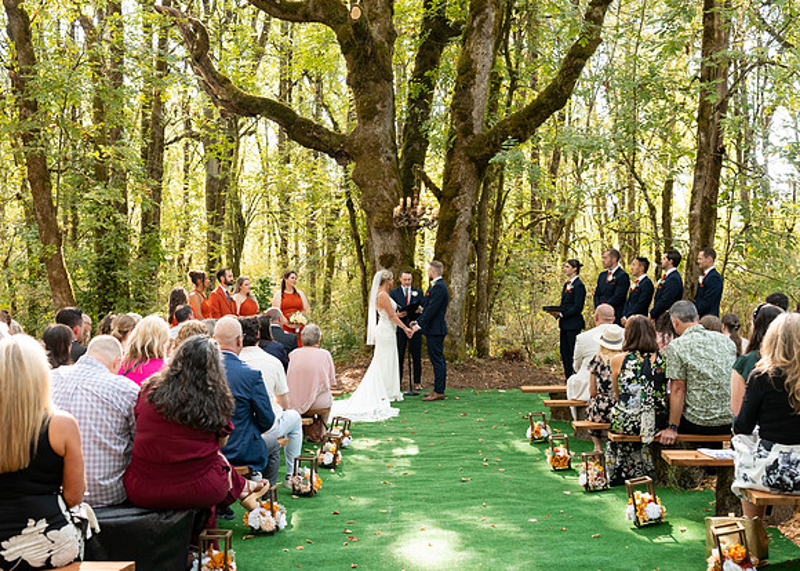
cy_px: 285
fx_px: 1033
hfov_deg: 42.3
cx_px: 407
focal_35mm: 45
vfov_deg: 30.9
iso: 2000
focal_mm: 42
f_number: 4
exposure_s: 1/400
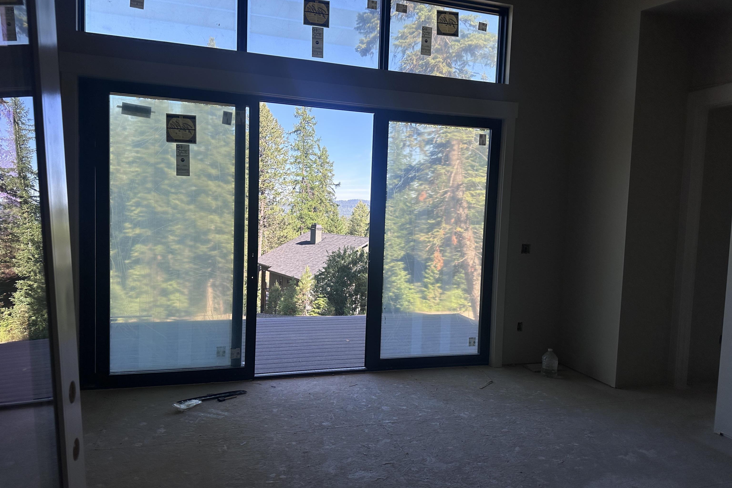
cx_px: 366
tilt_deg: -3.6
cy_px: 249
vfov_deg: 51.3
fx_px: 508
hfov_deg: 71.5
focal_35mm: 25
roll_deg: -2.3
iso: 80
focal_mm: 6.86
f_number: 1.78
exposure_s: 1/1272
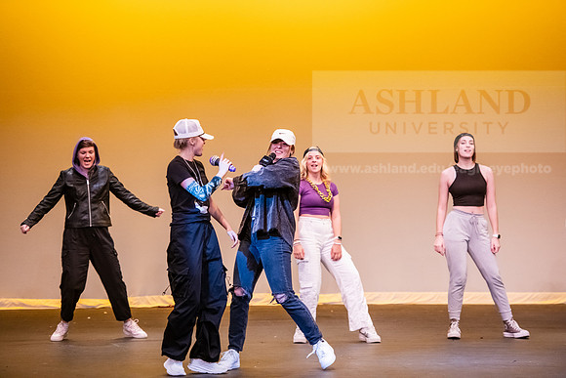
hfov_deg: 15.2
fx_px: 2123
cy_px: 189
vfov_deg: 10.2
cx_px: 283
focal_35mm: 135
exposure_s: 1/250
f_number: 3.2
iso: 4000
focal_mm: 135
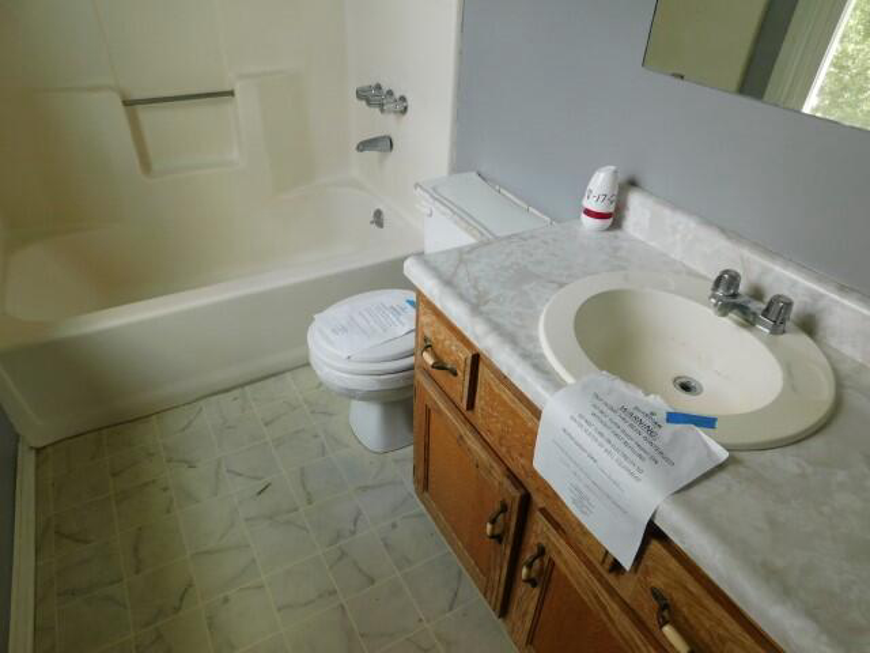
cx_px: 435
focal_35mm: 23
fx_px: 578
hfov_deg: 73.9
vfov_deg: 58.9
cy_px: 326
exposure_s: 1/125
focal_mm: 4
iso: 125
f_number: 3
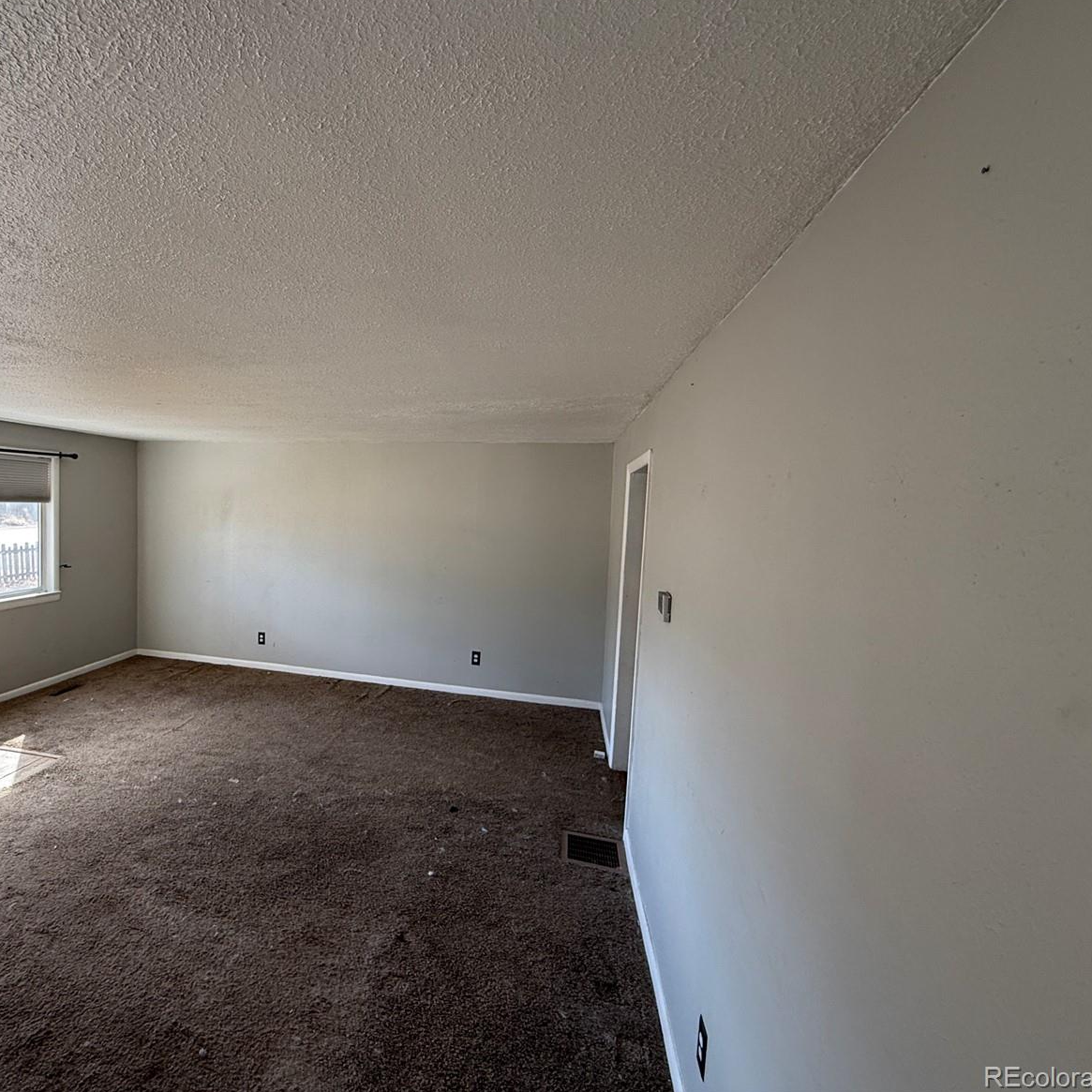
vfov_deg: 84.0
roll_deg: -3.2
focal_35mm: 17
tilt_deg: -2.3
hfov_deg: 81.8
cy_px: 534
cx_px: 386
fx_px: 607
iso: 100
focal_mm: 2.22
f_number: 2.2
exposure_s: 1/99
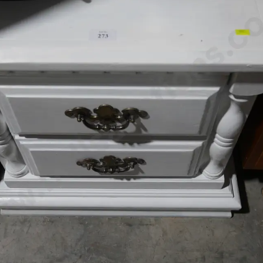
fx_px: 387
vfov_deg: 37.5
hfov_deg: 37.6
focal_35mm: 45
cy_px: 117
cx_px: 133
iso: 200
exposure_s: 1/100
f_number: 3.6
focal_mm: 16
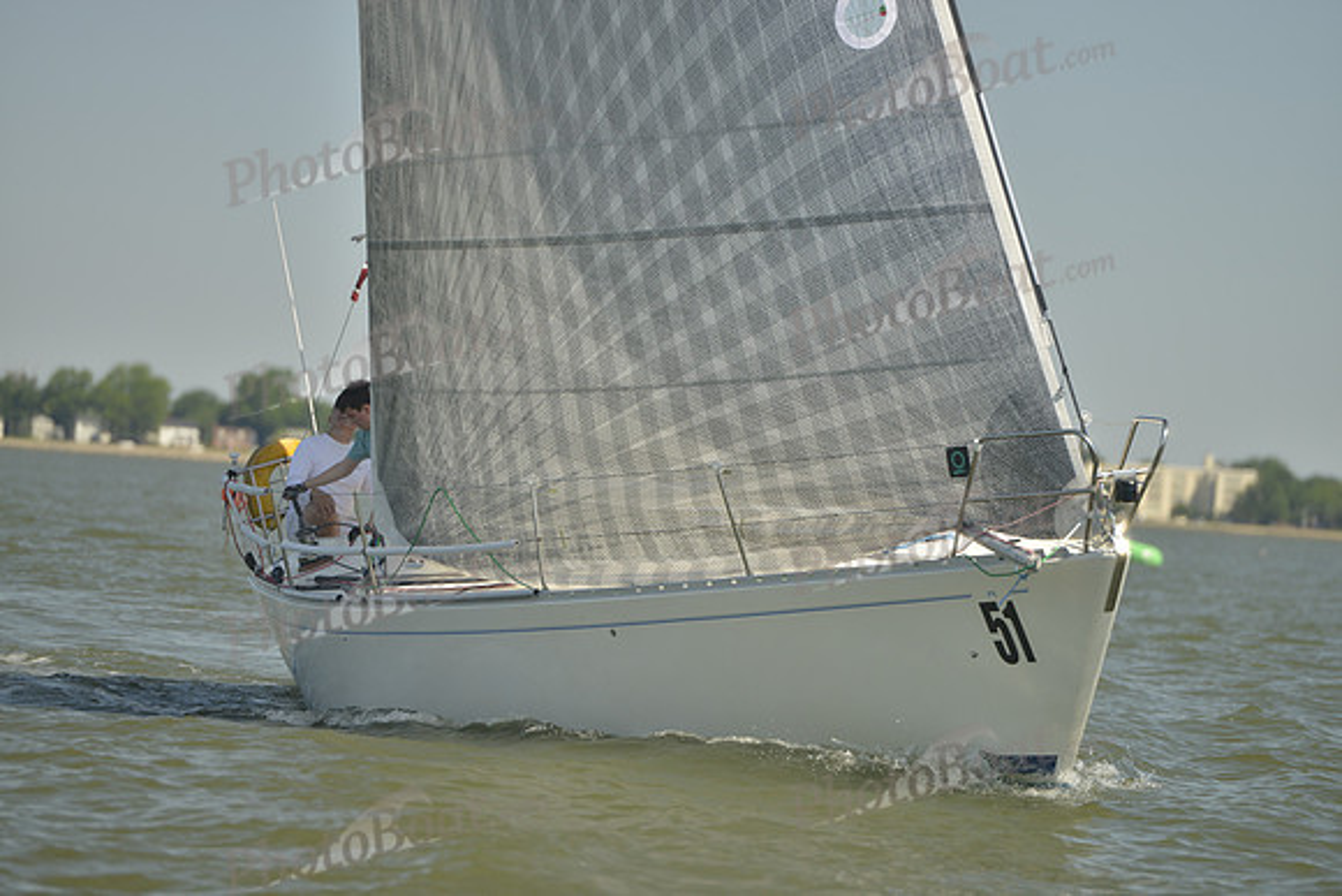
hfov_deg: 10.3
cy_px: 448
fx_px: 7457
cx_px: 671
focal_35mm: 200
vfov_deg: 6.9
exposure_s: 1/1250
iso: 200
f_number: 3.5
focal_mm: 200
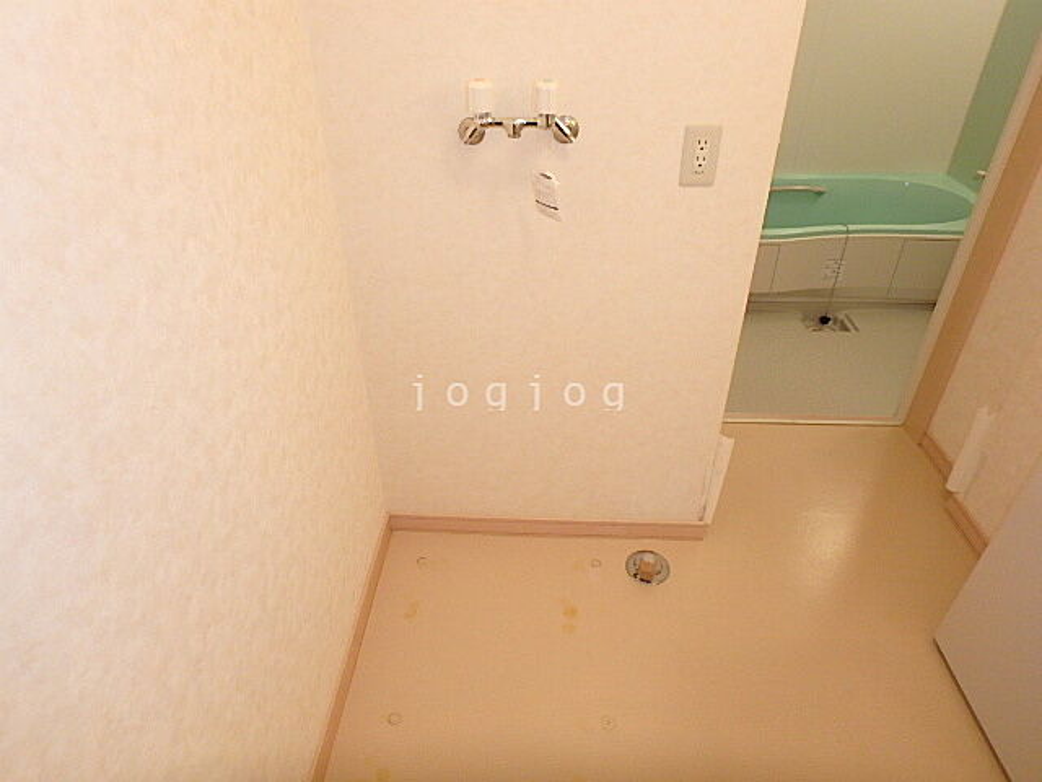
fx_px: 632
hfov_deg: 79.0
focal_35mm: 21
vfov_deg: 63.4
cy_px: 391
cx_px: 521
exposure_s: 1/30
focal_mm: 3.7
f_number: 3.5
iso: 400
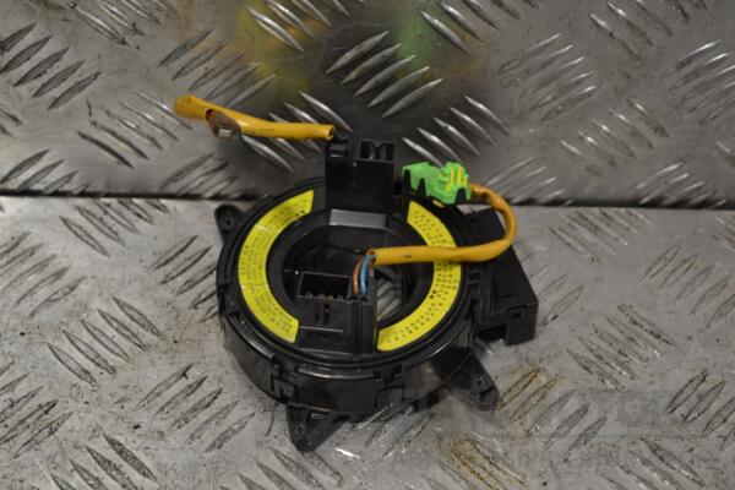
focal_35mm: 82
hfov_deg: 24.6
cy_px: 245
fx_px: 1684
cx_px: 368
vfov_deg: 16.6
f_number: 5.6
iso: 400
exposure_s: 1/100
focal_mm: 55
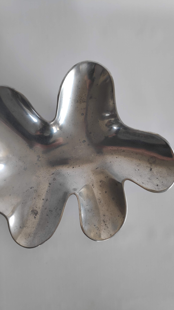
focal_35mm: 22
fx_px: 180
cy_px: 155
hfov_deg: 51.3
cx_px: 73
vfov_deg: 81.2
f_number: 1.9
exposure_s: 1/100
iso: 295
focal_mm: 3.94
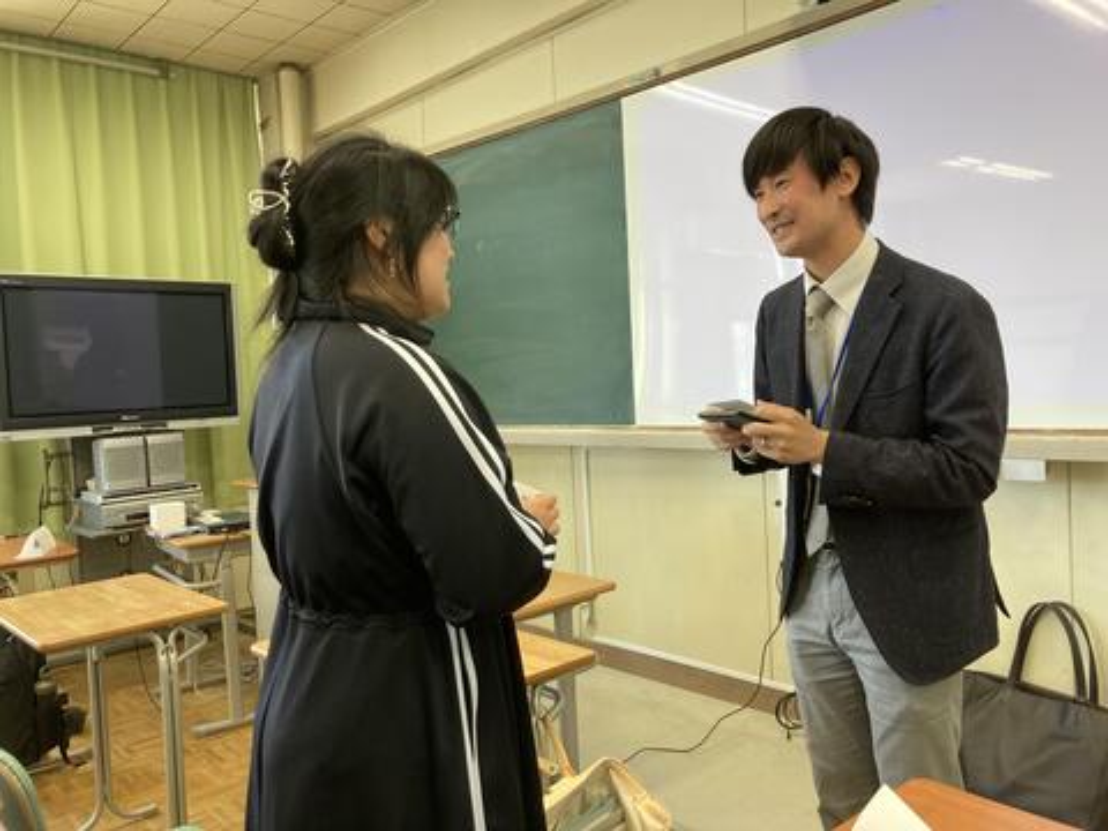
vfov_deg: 49.7
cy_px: 416
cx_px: 554
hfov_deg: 63.4
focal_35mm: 28
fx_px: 896
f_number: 1.8
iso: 40
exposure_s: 1/60
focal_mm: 4
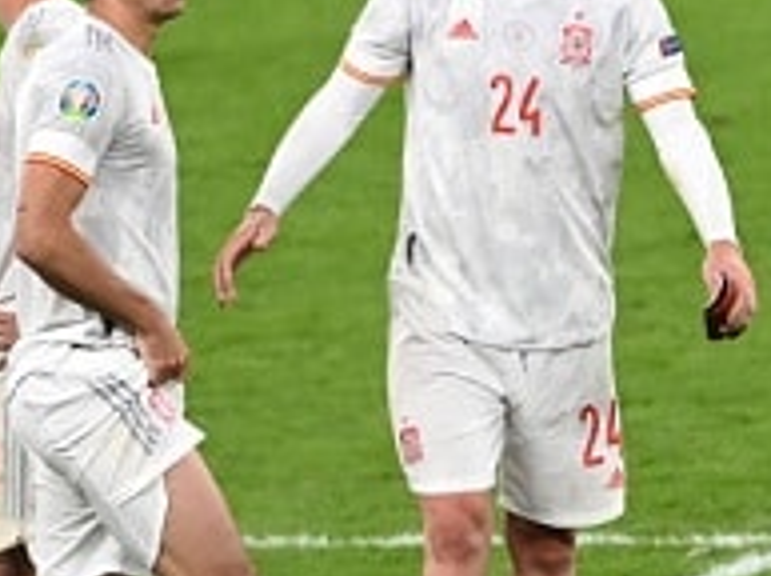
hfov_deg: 1.7
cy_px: 312
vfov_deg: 1.2
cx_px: 1119
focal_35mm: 1198
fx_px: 26633
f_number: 4.5
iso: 4000
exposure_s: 1/1250
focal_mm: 400
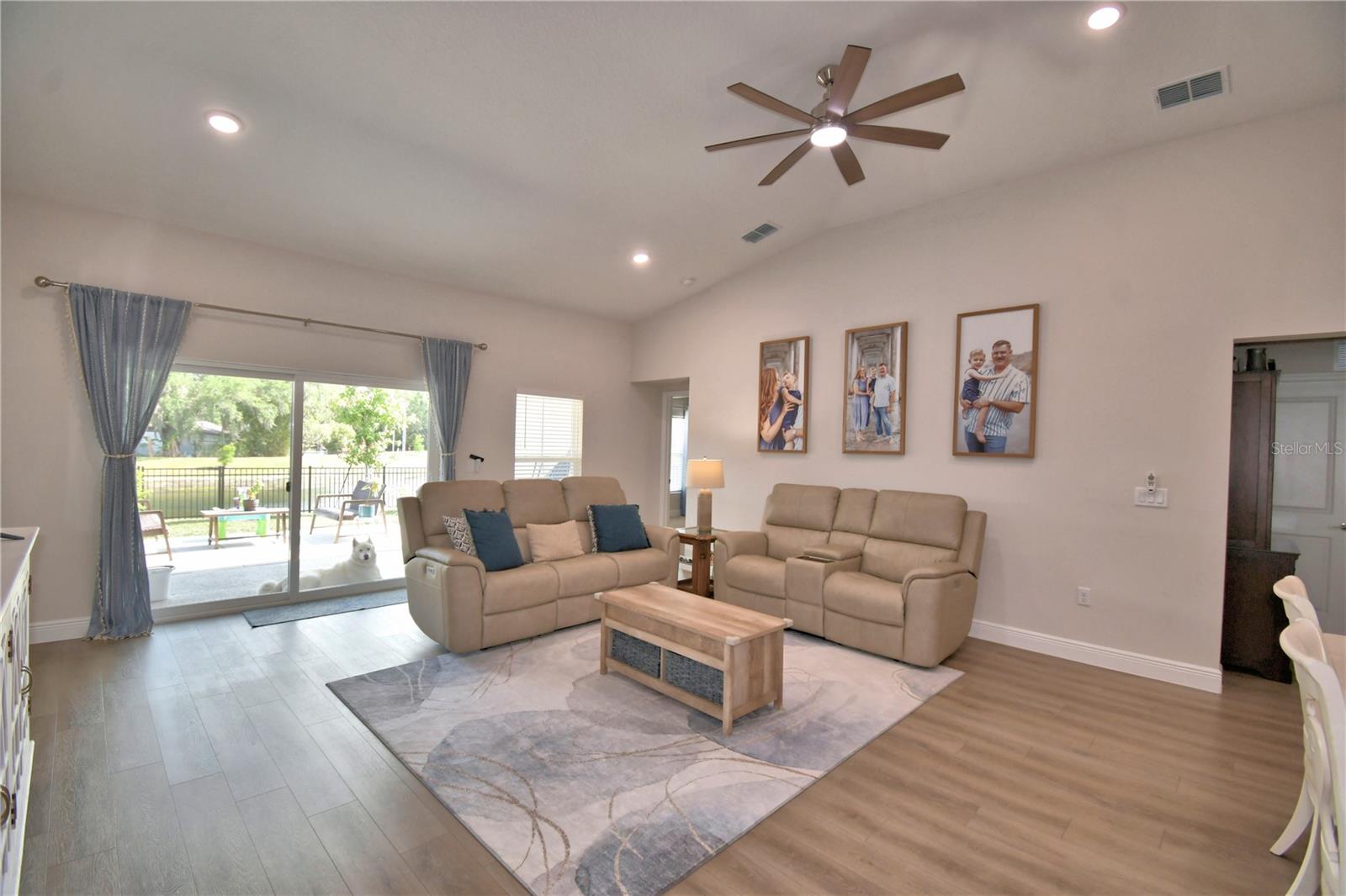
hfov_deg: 100.4
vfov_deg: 77.3
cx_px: 673
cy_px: 448
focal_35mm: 15
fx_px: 561
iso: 160
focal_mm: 10
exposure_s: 1/60
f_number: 4.5
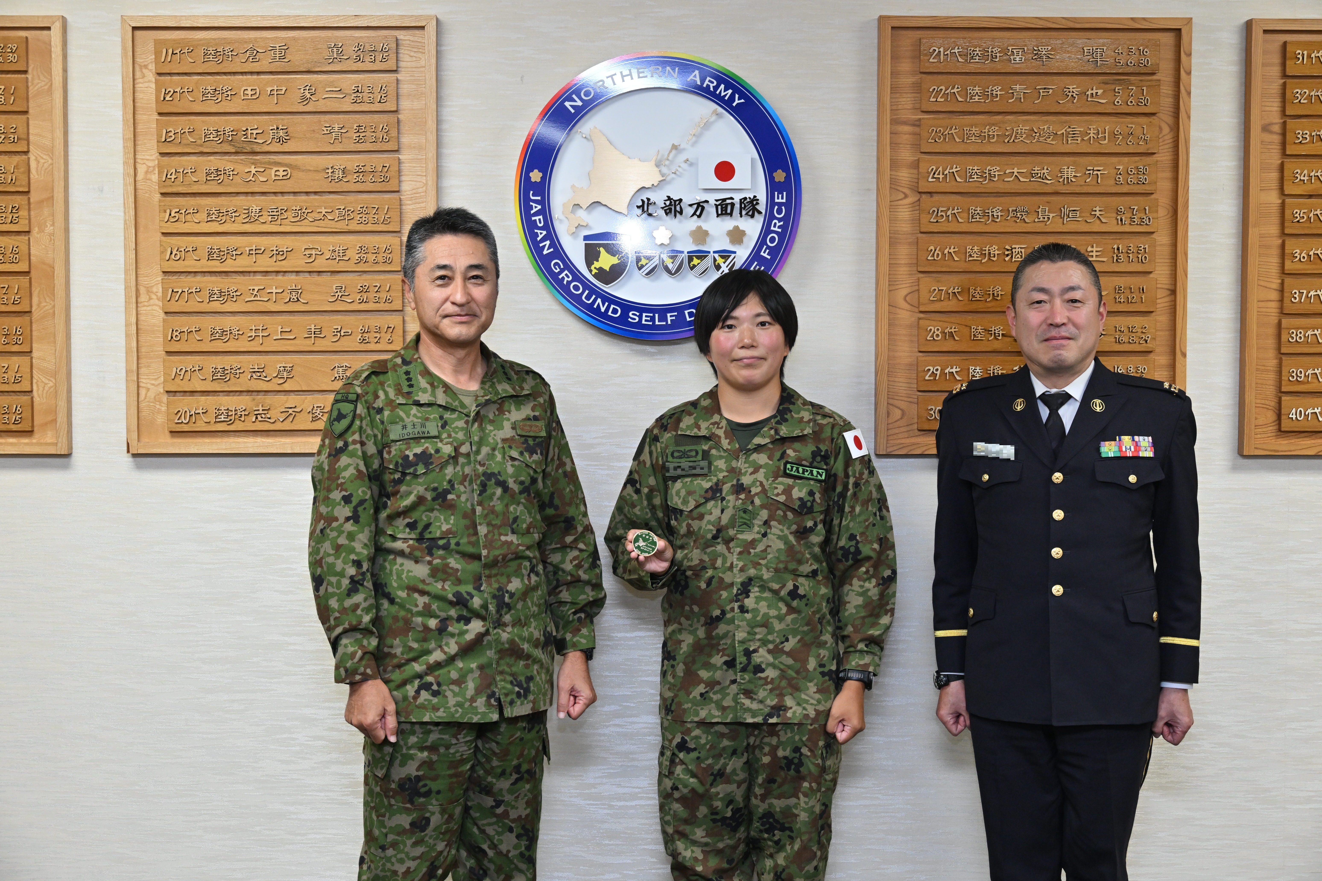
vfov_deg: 22.6
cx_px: 661
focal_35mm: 60
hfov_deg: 33.4
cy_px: 440
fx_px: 2203
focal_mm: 60
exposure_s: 1/125
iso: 2000
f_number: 8
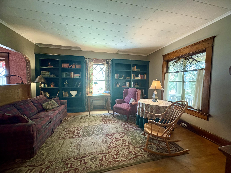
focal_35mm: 14
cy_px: 86
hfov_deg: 102.1
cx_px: 116
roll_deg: -0.4
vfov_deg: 85.7
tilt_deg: -3.3
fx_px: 93
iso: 1000
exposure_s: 1/40
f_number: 2.2
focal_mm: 2.22
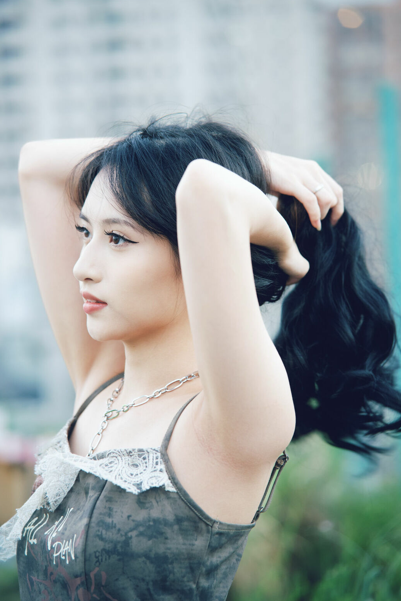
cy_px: 302
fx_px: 1437
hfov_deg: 15.9
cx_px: 200
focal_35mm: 86
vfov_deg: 23.6
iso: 800
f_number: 3.2
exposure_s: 1/50
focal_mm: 85
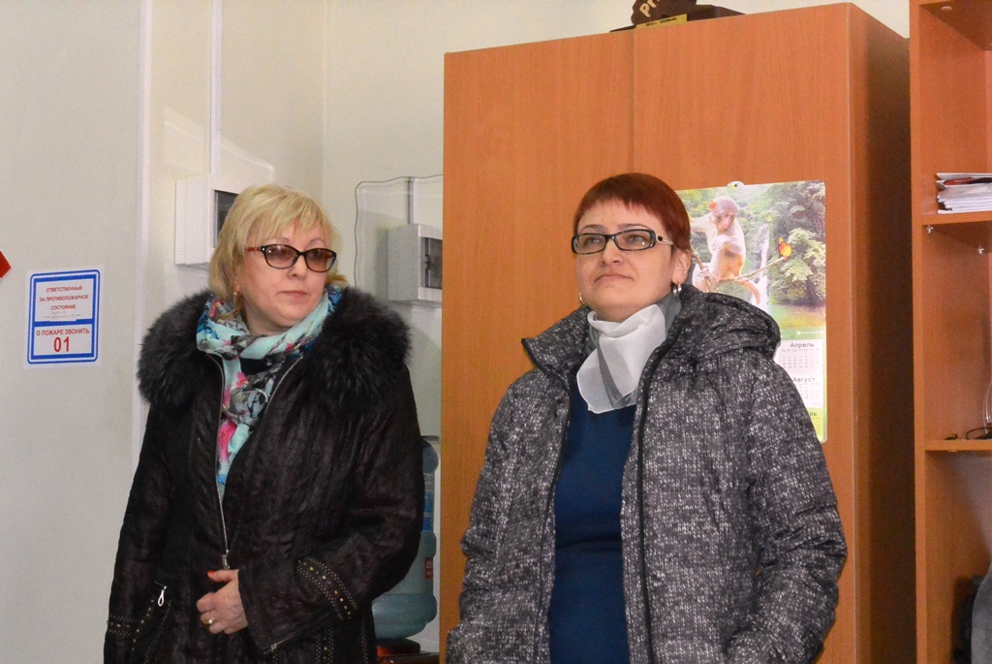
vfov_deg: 18.5
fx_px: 2041
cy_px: 332
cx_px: 496
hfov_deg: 27.3
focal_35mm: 74
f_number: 5.6
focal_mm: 27.5
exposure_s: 1/60
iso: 3200
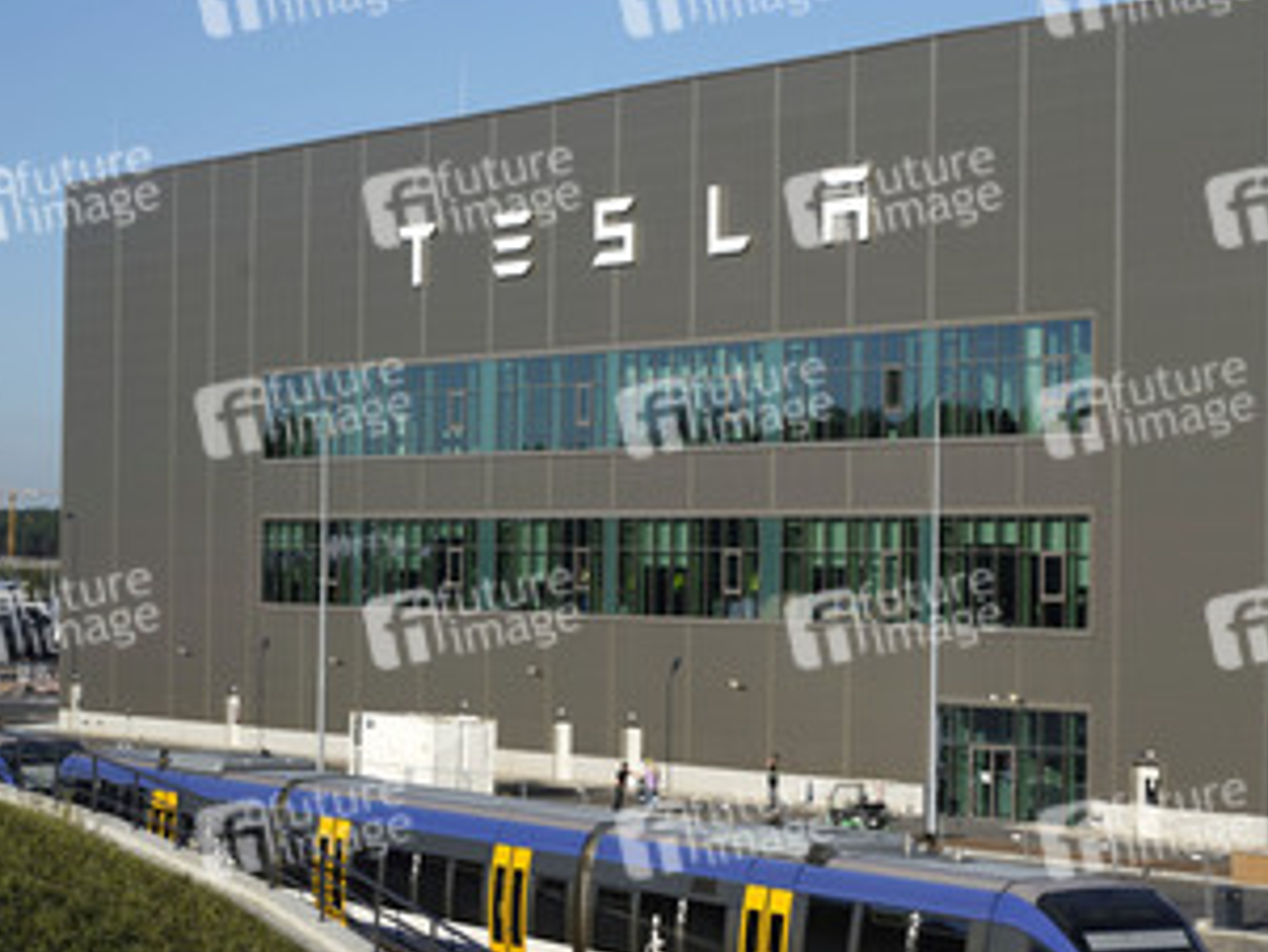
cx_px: 781
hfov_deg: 18.2
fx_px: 3958
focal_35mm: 108
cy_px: 514
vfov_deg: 13.7
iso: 100
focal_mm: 75
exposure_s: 1/400
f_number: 9
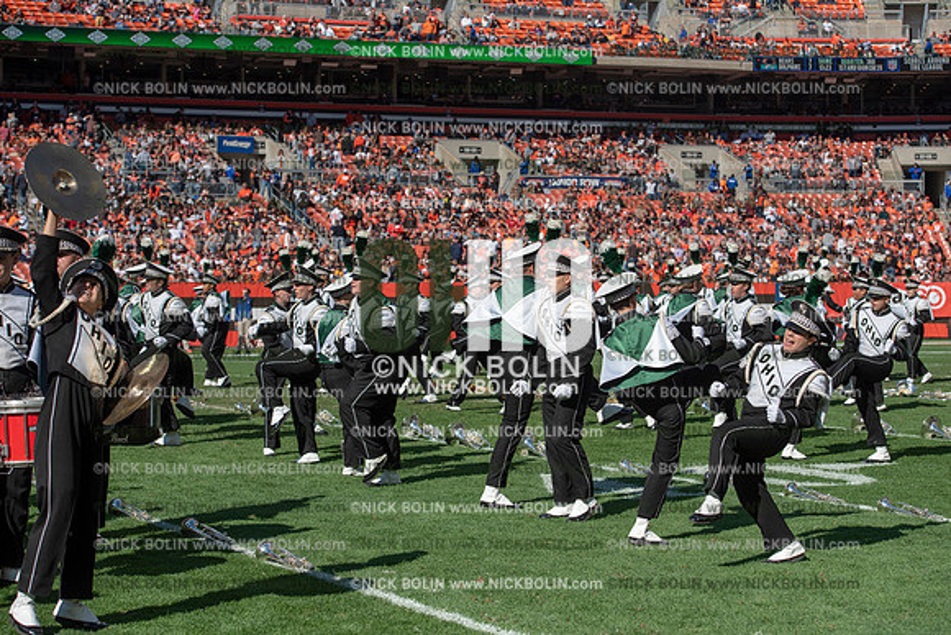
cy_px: 318
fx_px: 1850
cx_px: 476
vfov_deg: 19.5
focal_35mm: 70
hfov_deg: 28.8
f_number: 5
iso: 400
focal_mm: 70
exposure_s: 1/4000
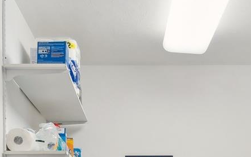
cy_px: 199
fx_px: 376
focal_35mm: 55
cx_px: 119
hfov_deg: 36.9
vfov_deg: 21.5
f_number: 8
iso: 200
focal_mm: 10
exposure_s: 1/8
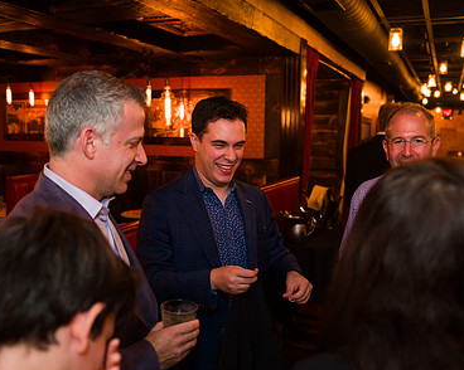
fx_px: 494
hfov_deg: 50.3
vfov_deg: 41.1
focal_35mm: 36
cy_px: 201
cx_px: 230
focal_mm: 24
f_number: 3.2
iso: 1600
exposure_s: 1/200
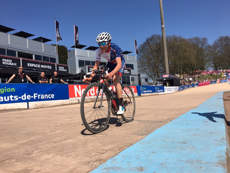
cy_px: 86
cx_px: 115
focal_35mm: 29
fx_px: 193
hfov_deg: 61.7
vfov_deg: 48.2
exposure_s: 1/2198
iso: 25
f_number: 2.2
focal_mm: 4.15
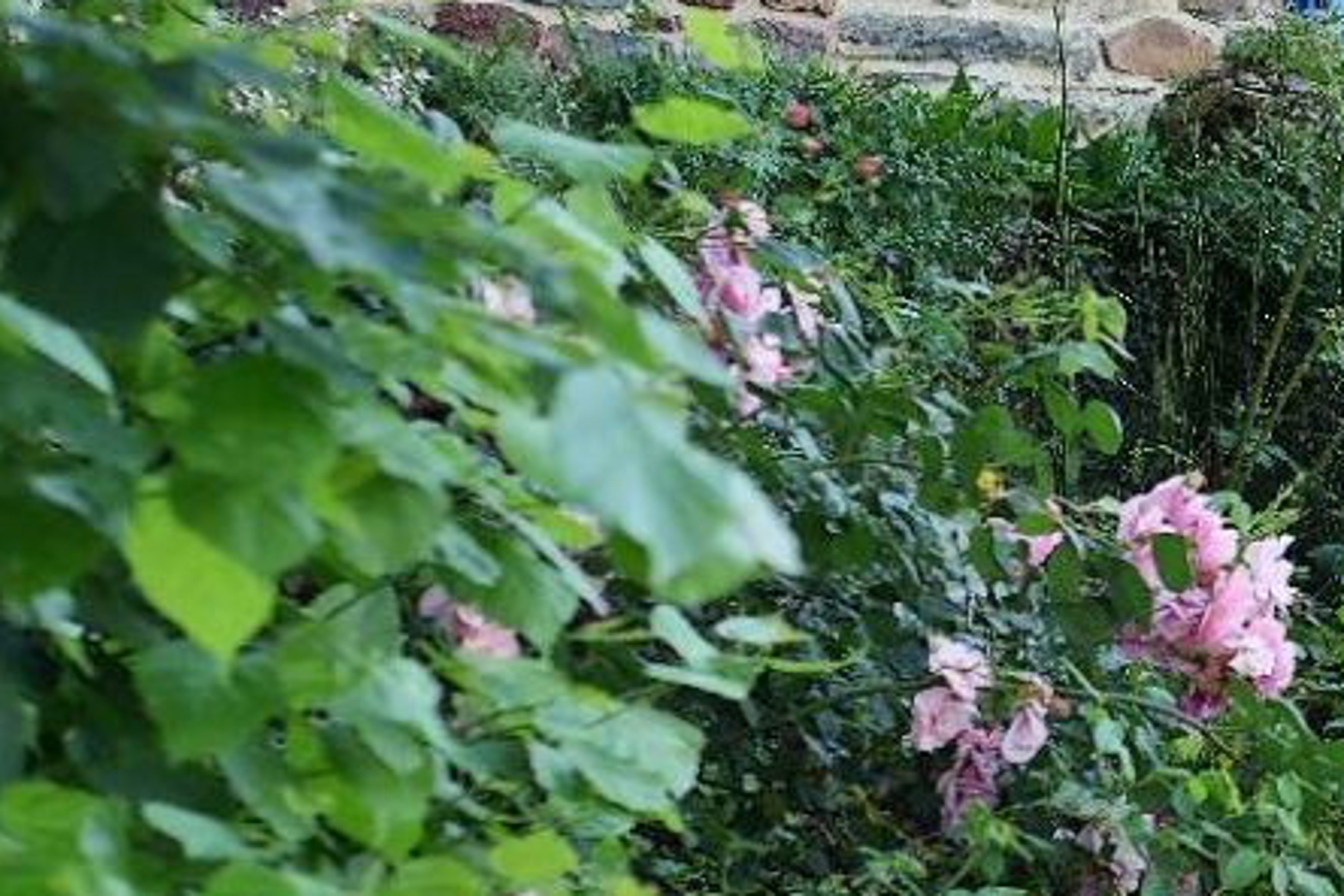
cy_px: 381
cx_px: 1523
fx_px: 4480
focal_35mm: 120
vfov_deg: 11.4
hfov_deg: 16.5
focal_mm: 25
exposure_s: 1/320
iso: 200
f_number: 2.2
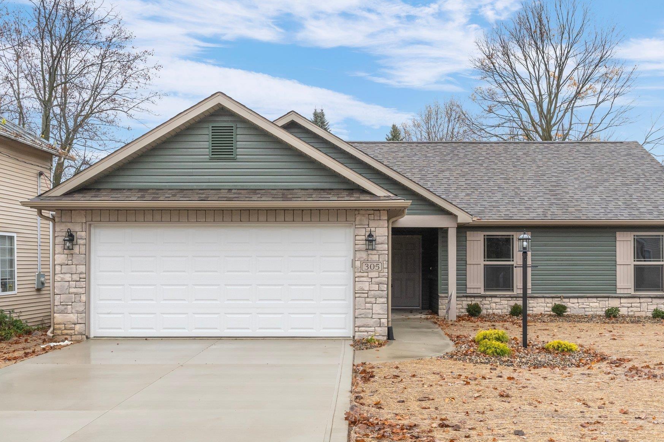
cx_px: 359
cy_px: 241
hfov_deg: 55.3
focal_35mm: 34
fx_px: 632
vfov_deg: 38.5
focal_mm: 19.5
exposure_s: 1/1250
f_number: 5
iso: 800
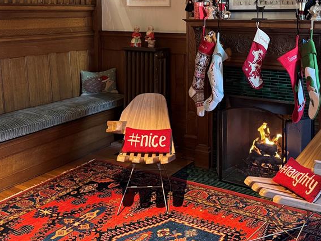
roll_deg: -0.3
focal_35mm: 43
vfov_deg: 32.6
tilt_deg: -5.0
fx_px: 399
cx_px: 199
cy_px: 47
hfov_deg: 43.5
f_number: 1.78
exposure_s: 1/60
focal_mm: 6.76
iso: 800
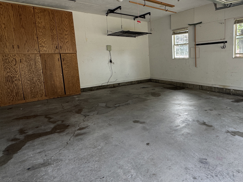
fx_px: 168
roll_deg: +1.2
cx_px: 174
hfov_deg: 68.2
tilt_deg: -9.6
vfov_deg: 56.7
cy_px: 81
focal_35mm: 24
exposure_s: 1/99
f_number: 2.2
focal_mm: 2.22
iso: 100
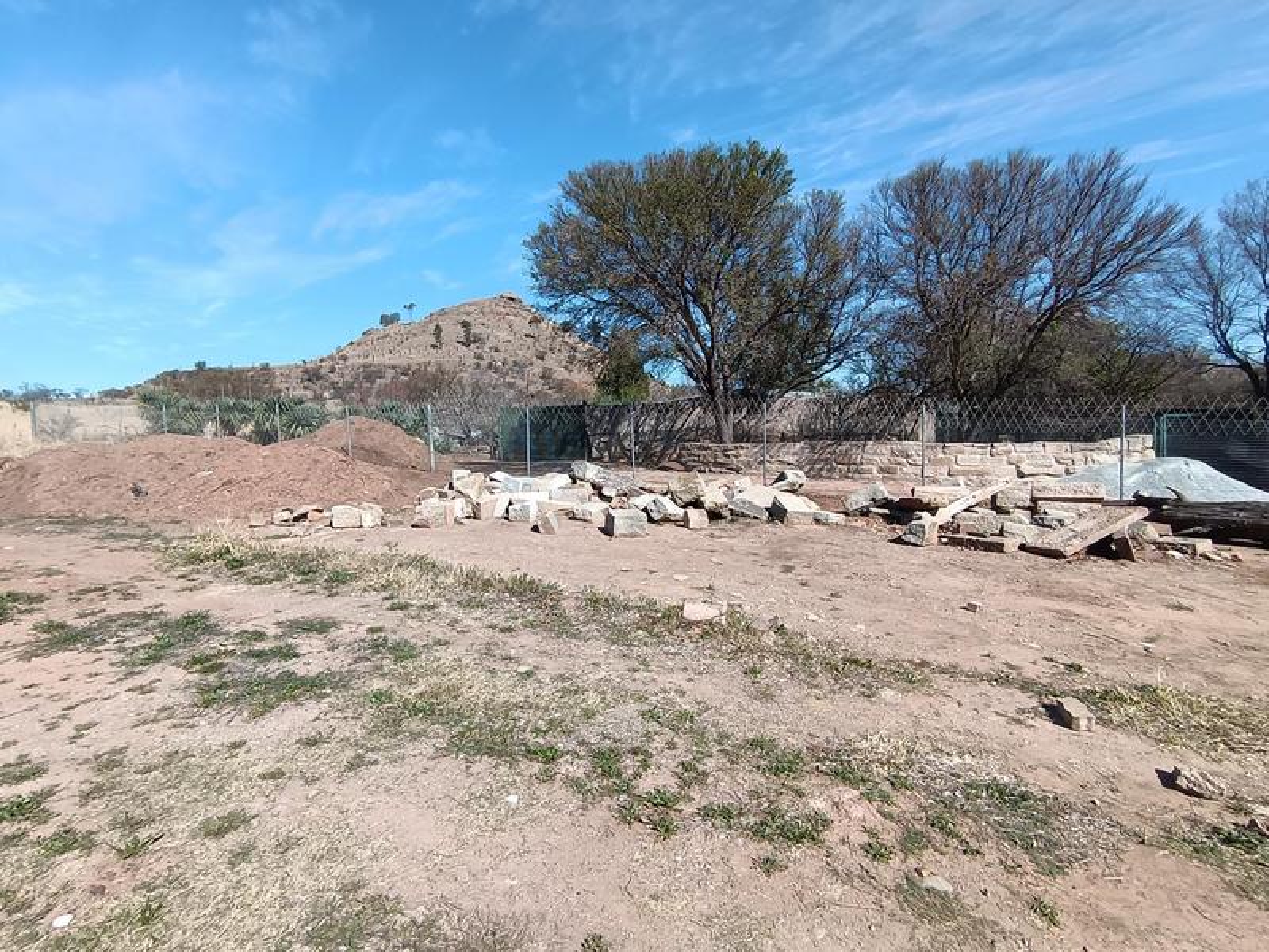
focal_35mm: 17
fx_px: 623
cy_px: 476
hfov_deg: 91.0
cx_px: 634
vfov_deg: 74.7
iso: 102
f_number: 2.2
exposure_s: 1/822
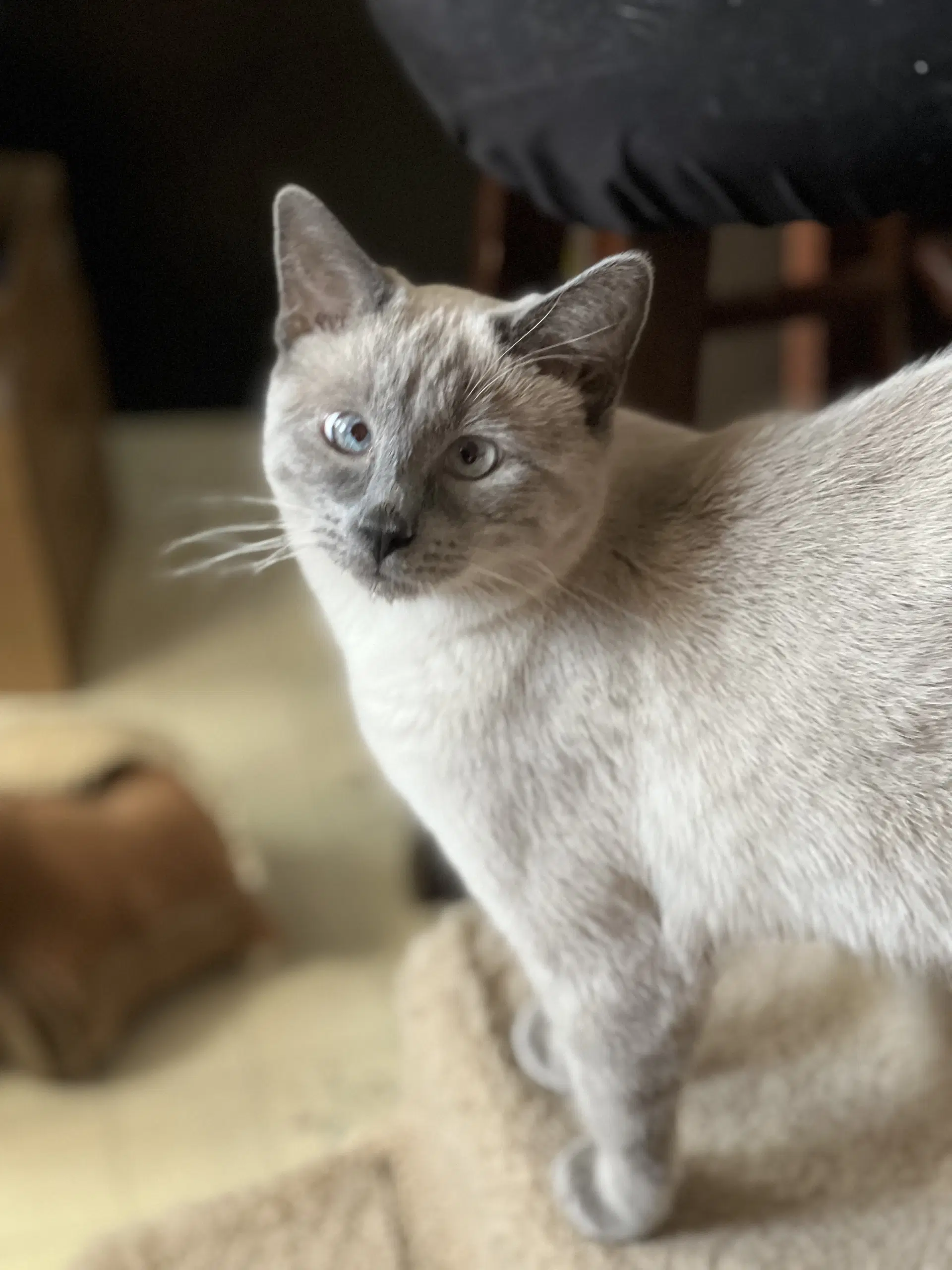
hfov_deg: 19.1
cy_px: 635
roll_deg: +4.3
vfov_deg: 25.3
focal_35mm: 77
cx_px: 476
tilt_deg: -38.1
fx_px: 2824
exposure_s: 1/15
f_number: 2.8
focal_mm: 9
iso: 400
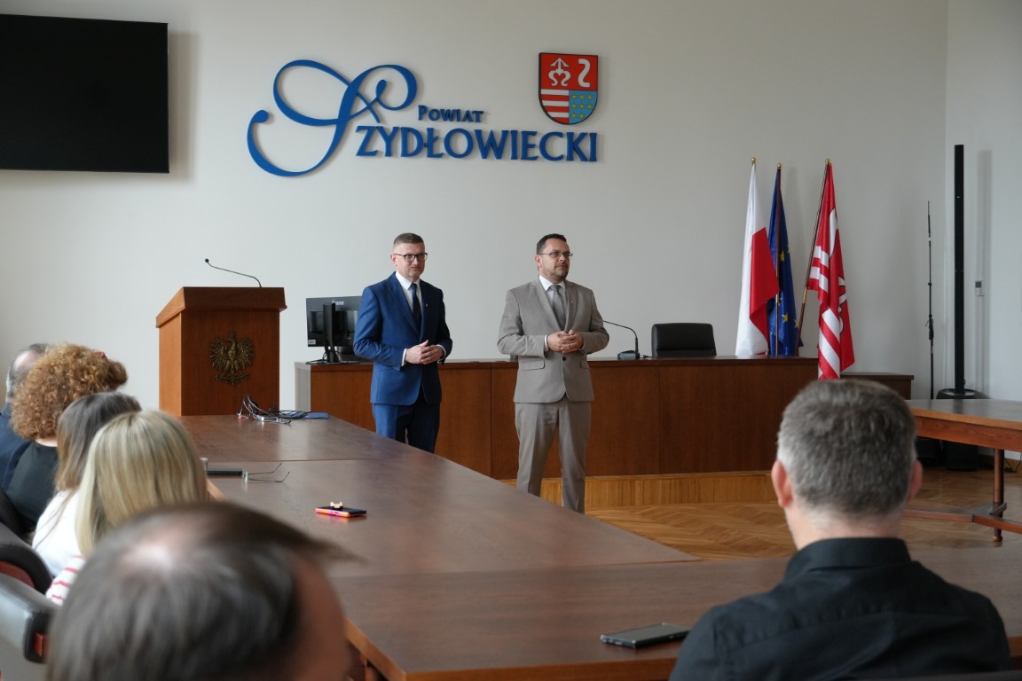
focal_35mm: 56
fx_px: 1575
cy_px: 340
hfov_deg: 35.9
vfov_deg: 24.4
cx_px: 511
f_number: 4.5
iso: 1250
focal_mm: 37
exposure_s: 1/160
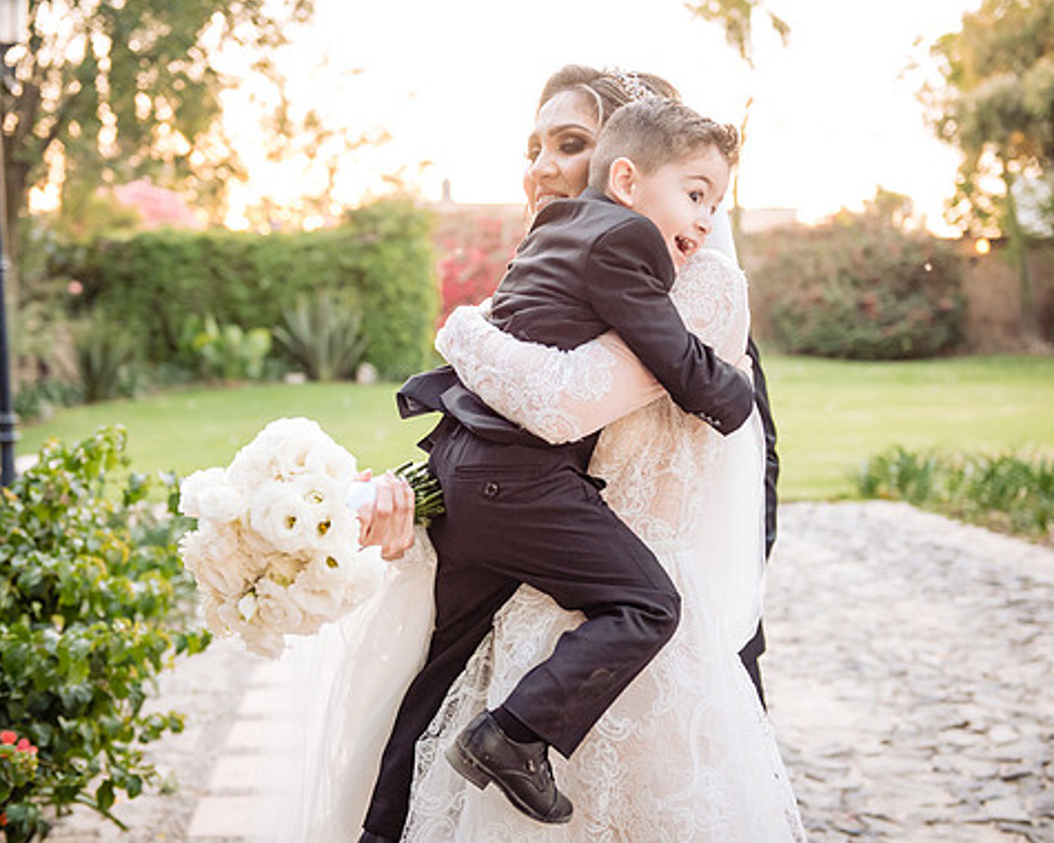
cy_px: 416
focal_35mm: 55
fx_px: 1716
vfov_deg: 27.6
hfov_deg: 34.1
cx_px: 508
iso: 1600
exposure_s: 1/200
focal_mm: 48
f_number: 3.2
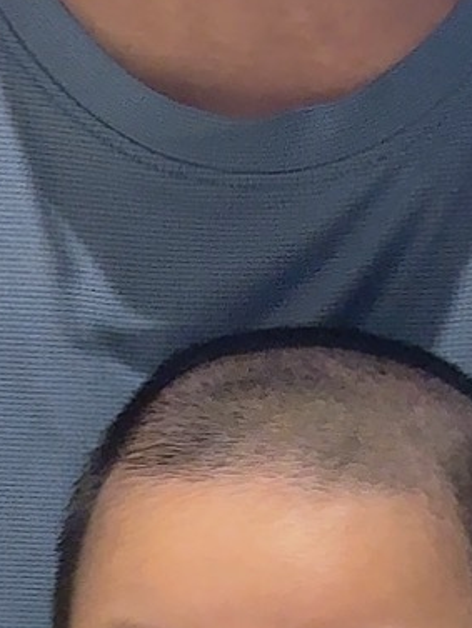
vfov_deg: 9.3
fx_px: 3634
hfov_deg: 7.4
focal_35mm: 200
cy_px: 1259
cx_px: 295
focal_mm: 5.96
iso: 125
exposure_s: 1/50
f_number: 1.6
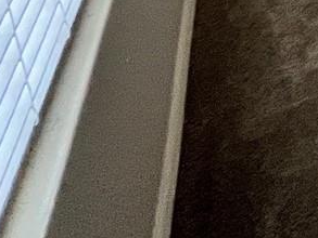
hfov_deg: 13.5
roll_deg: +1.5
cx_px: 838
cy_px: -358
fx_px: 653
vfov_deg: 13.7
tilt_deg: -9.5
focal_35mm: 71
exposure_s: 1/60
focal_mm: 1.57
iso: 200
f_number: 1.8
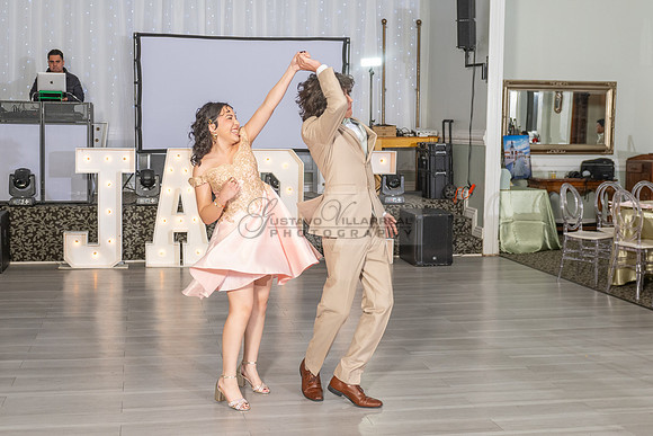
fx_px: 876
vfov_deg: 27.9
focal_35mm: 48
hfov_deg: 40.8
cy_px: 193
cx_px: 283
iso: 640
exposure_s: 1/200
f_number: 3.5
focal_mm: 28
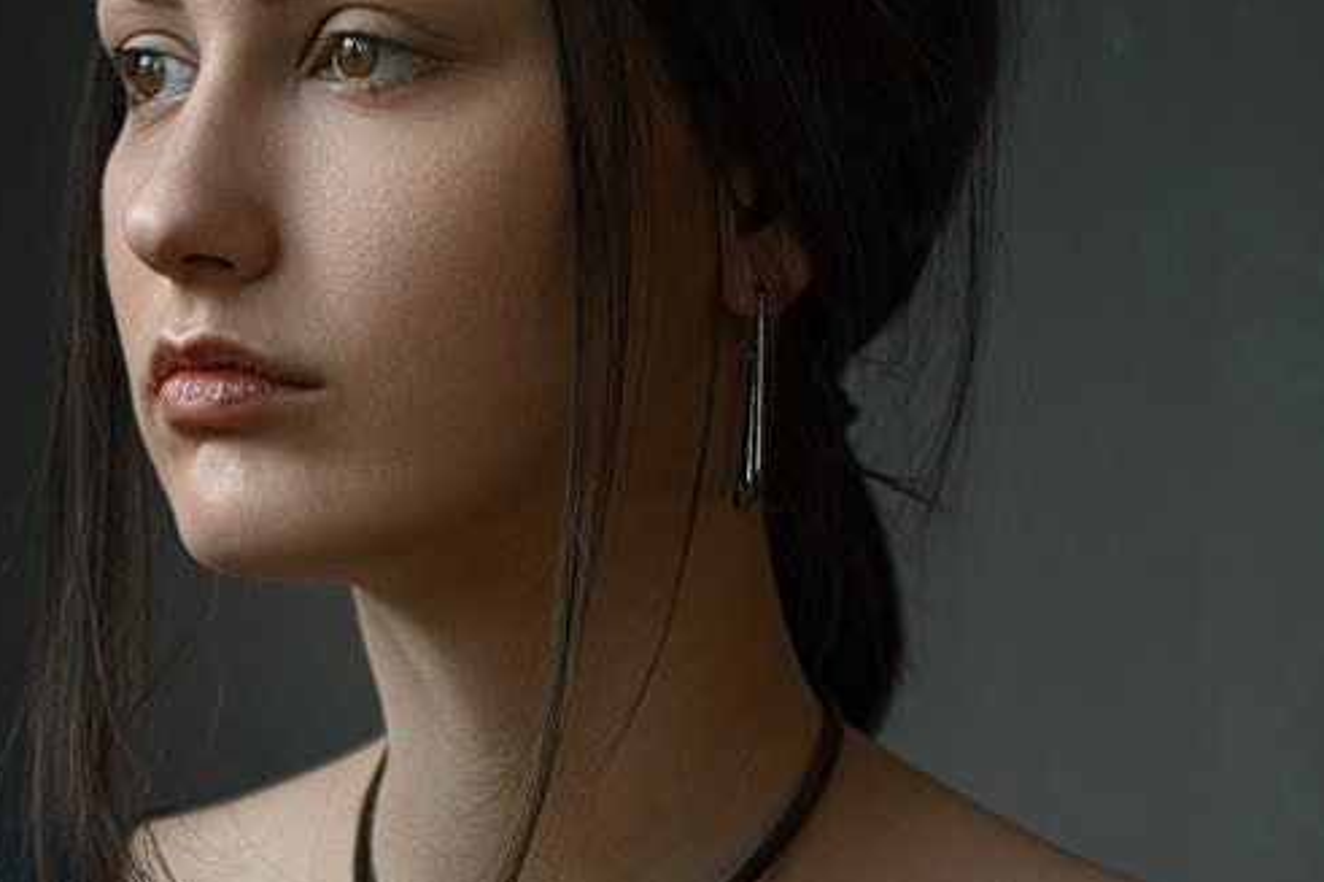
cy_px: 829
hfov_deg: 12.6
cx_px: 326
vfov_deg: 8.4
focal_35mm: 163
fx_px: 5992
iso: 100
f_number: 1.8
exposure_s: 1/800
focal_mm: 50
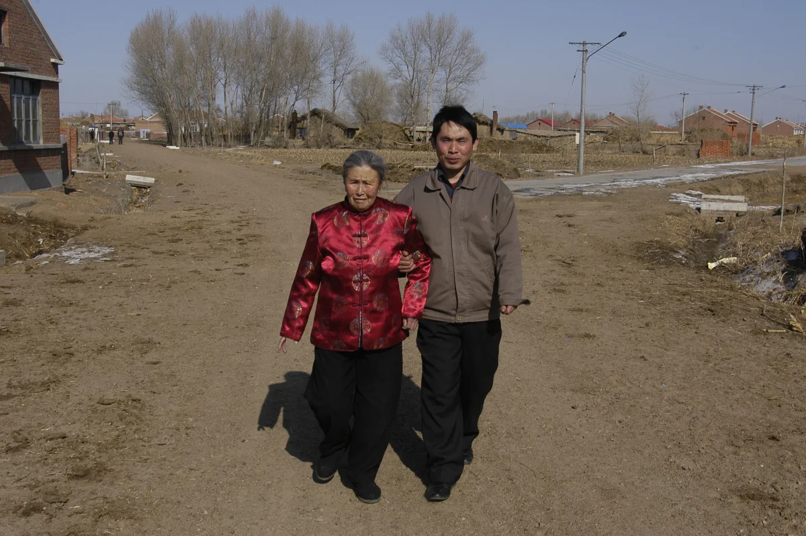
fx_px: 1007
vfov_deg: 29.8
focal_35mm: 45
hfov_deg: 43.6
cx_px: 403
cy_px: 268
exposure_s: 1/320
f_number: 11
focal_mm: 30
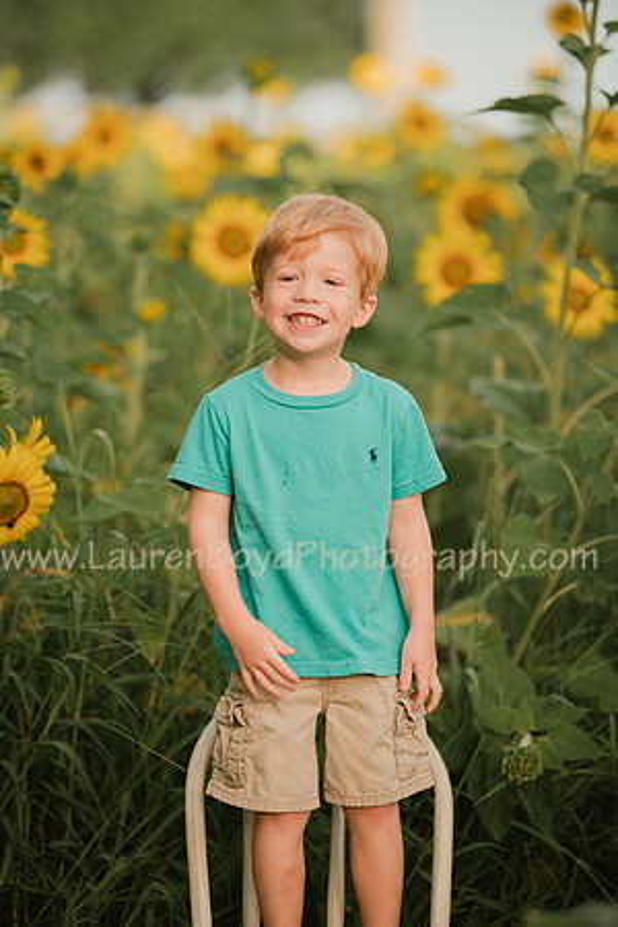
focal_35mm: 170
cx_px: 309
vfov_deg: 12.1
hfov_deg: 8.1
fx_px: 4377
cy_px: 464
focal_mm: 170
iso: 100
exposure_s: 1/400
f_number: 2.8
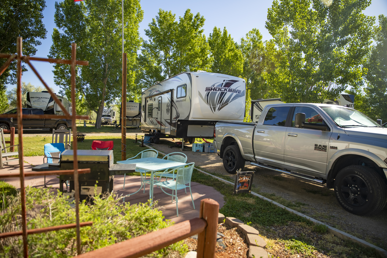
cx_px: 194
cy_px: 129
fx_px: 258
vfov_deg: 53.1
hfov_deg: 73.7
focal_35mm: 24
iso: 500
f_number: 2.8
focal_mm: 24
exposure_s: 1/800
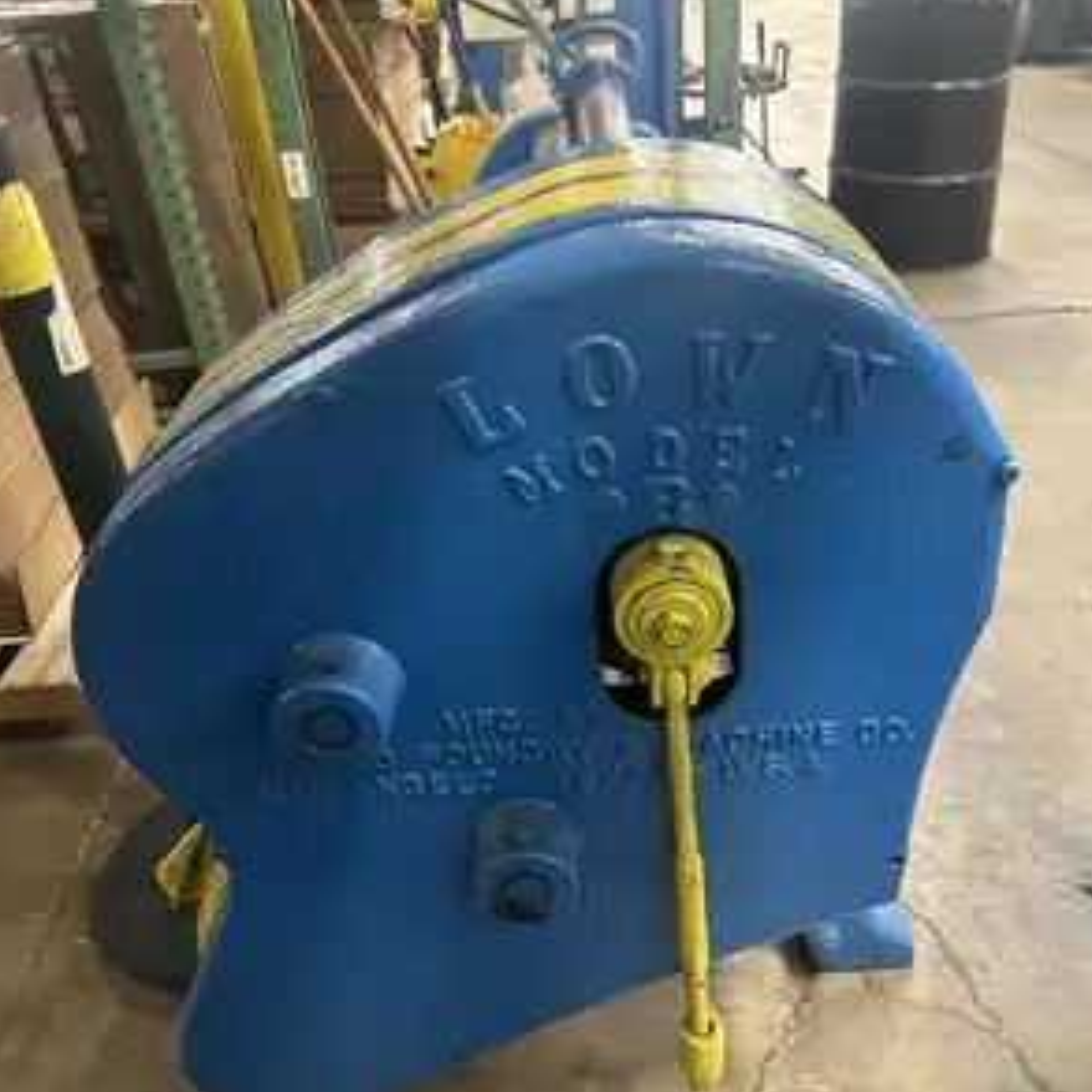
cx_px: 585
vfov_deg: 55.6
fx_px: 1035
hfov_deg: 55.6
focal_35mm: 29
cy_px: 548
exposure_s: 1/60
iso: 1000
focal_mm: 6.9
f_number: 1.8
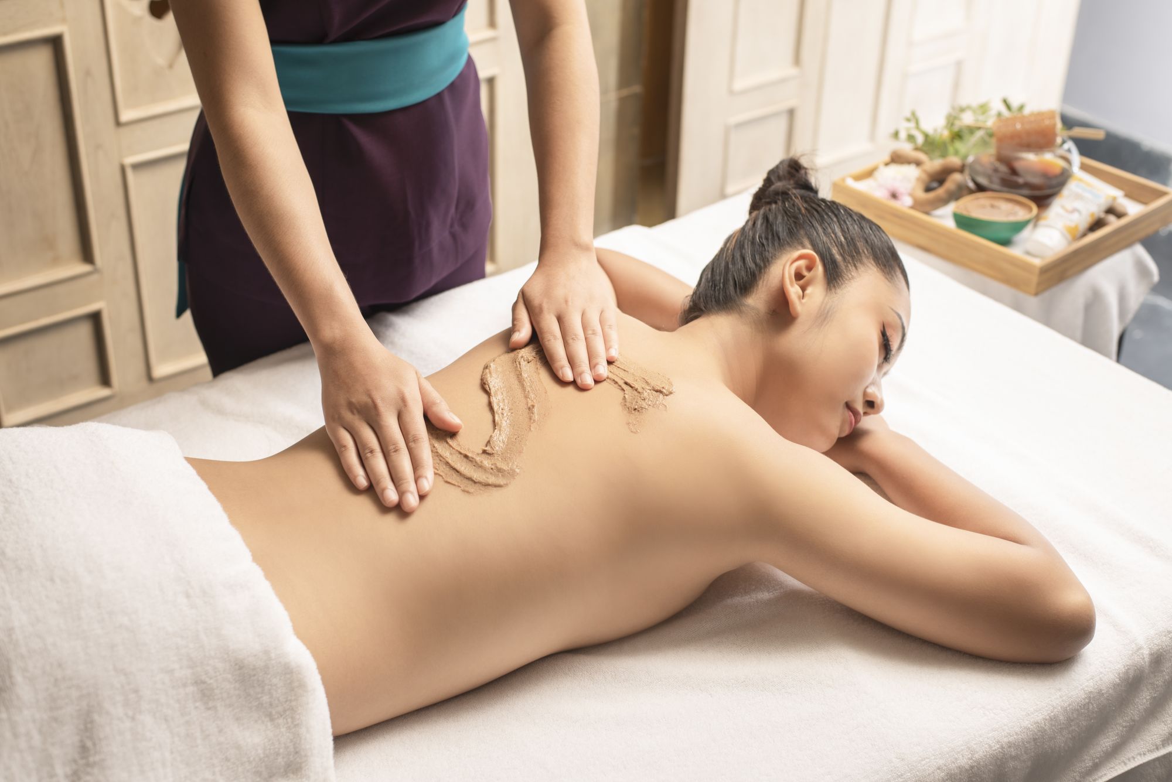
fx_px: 1628
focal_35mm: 50
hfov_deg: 39.6
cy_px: 391
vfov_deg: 27.0
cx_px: 586
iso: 100
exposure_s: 1/80
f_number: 4
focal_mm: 50
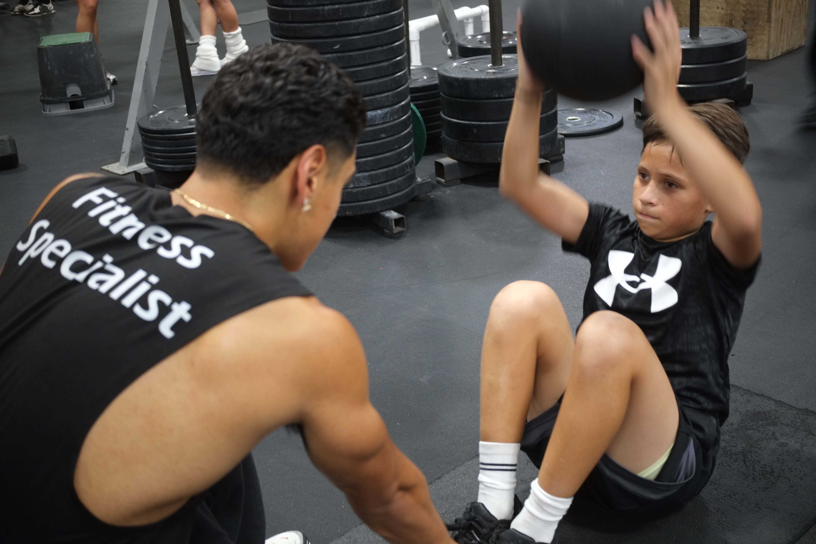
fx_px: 929
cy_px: 272
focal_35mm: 41
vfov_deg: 32.6
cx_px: 408
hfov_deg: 47.4
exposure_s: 1/40
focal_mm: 27
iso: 800
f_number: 2.8
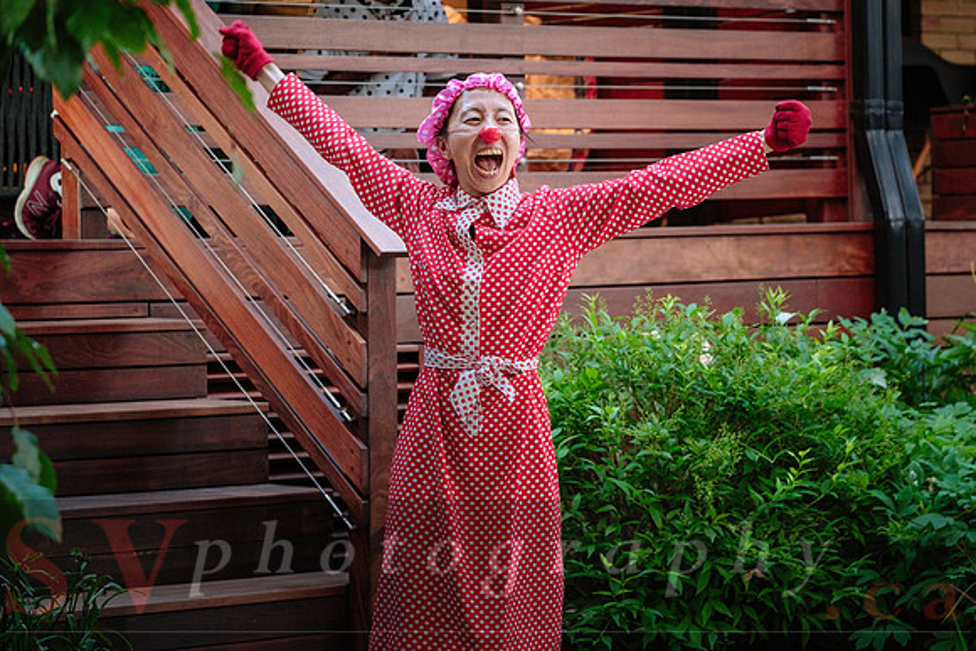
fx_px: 3212
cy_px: 245
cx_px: 608
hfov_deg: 17.3
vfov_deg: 11.6
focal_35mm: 118
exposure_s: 1/250
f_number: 2.8
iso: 1000
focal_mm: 63.4
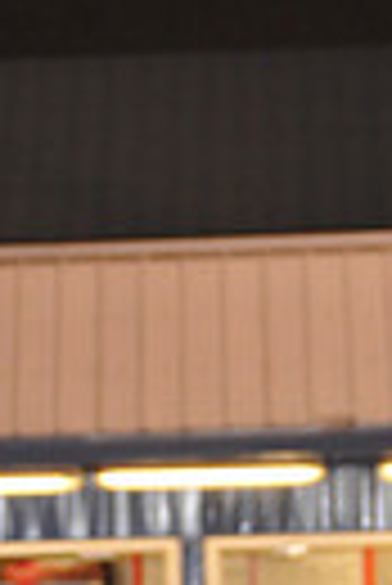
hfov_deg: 2.9
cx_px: -47
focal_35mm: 468
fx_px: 7623
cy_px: 1228
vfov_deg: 4.3
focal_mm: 105
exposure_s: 1/90
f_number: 6.7
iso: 1600
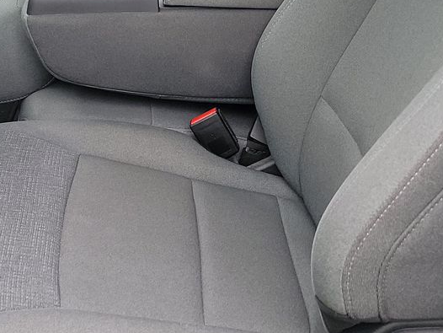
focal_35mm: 73
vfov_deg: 19.8
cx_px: 141
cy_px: 37
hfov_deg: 26.5
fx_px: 935
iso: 72
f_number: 1.8
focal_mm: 6.7
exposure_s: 1/119
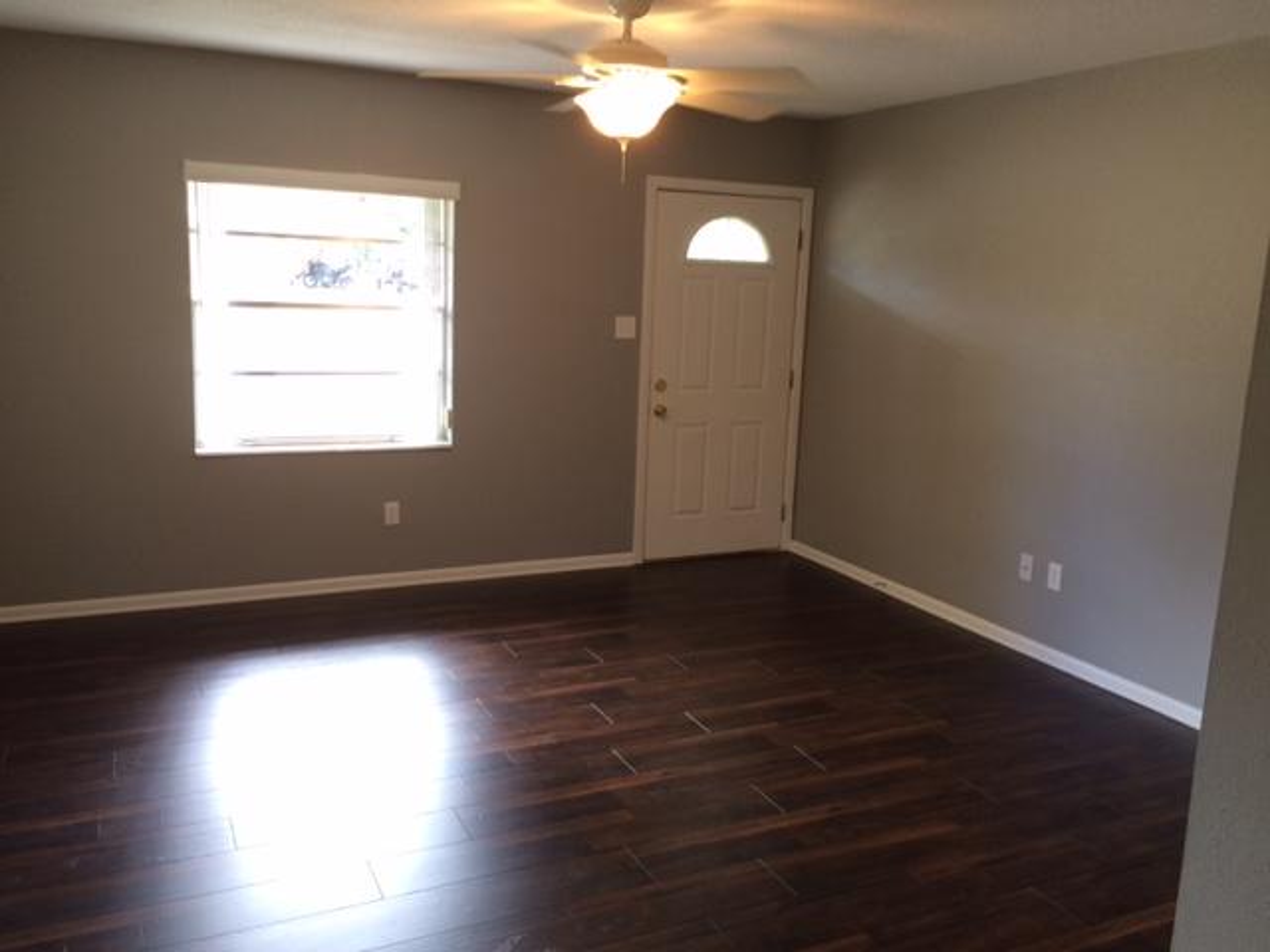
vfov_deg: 48.2
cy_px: 476
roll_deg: -0.7
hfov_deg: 61.7
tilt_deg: -10.2
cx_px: 635
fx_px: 1064
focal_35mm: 29
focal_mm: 4.15
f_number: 2.2
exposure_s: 1/30
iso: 80
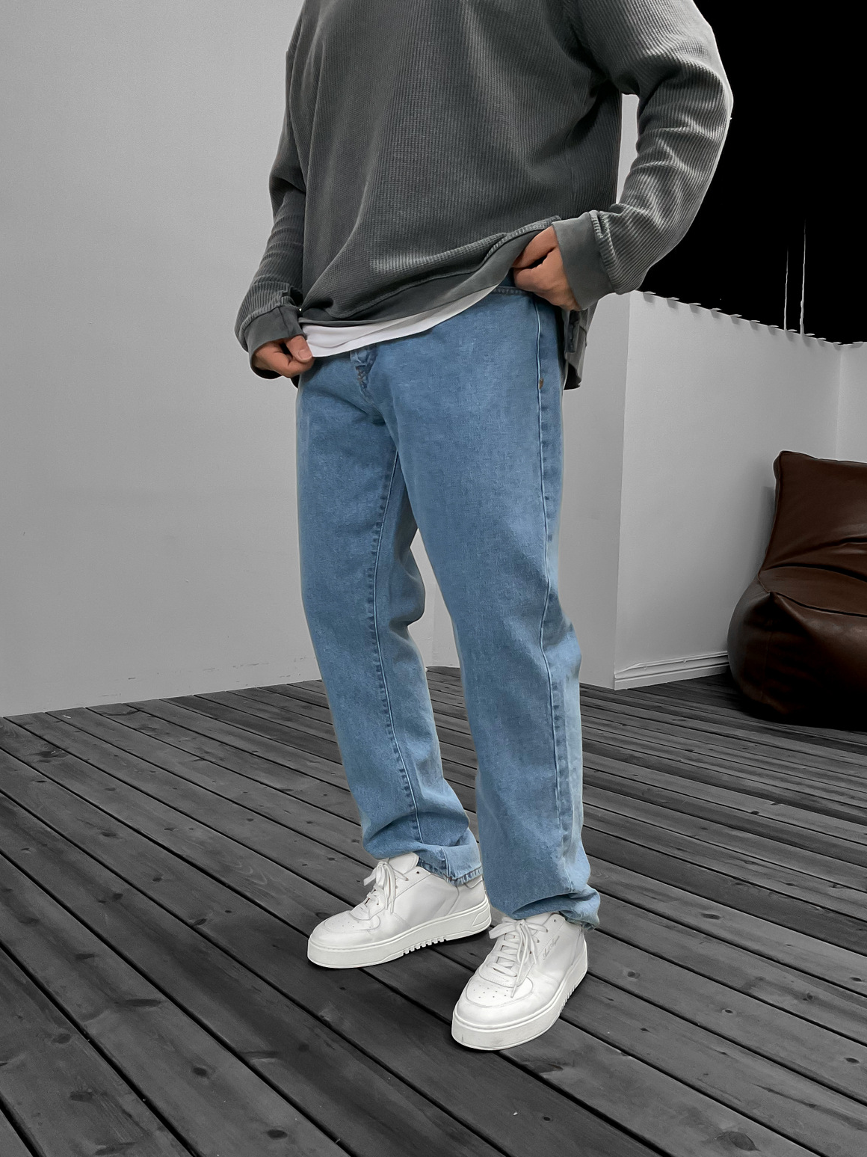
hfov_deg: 46.8
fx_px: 1002
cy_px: 588
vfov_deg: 60.0
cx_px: 438
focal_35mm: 30
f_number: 1.8
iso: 125
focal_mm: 3
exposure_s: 1/60
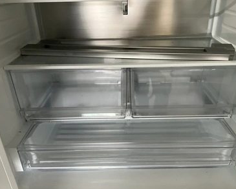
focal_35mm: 31
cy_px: 96
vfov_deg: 47.1
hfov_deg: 57.1
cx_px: 124
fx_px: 217
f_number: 1.8
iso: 250
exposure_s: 1/60
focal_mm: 3
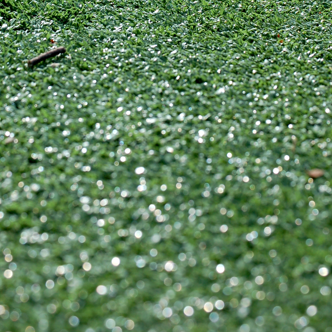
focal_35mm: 145
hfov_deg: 12.1
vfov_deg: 11.9
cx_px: 180
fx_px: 1572
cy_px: 3
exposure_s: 1/400
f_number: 10
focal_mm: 55
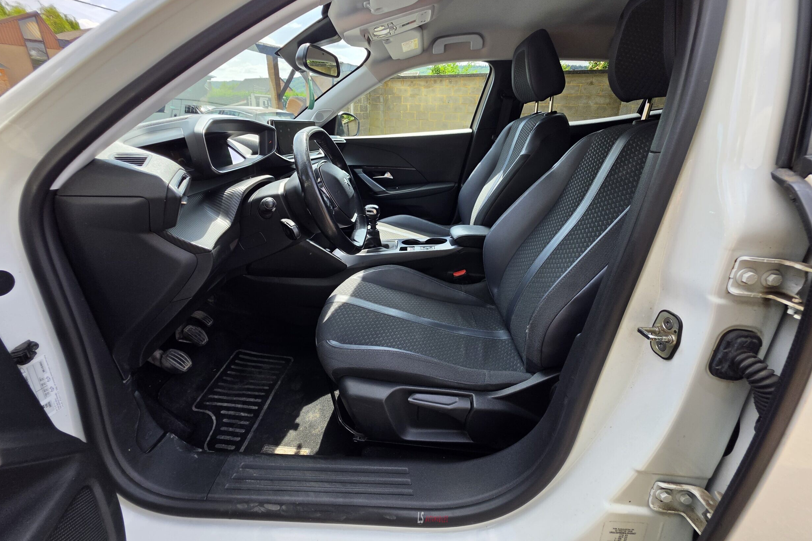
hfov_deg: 104.2
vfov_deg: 80.6
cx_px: 400
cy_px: 227
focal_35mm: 14
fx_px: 316
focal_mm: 2.2
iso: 32
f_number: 1.9
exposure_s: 1/666
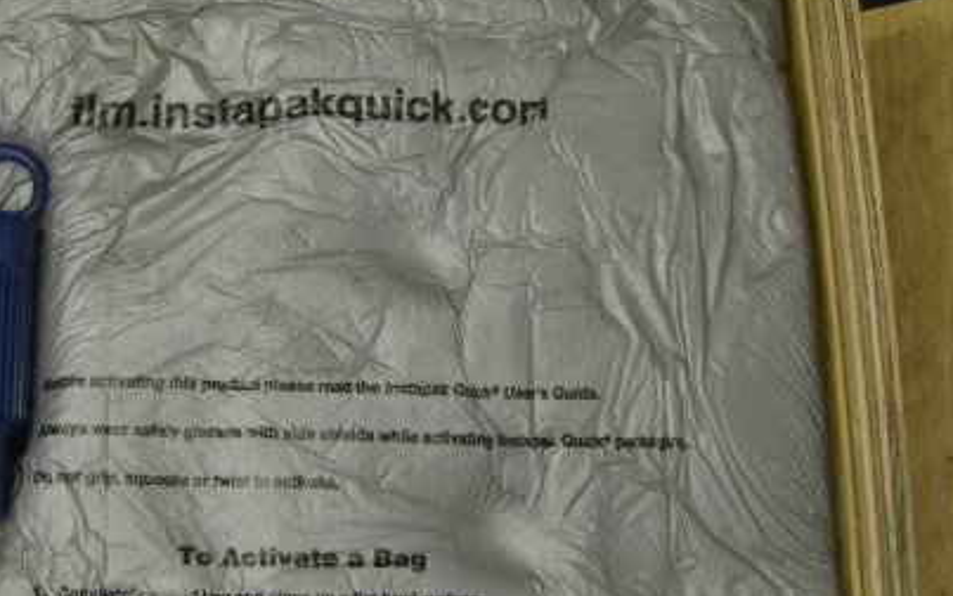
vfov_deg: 20.3
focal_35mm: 64
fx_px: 1662
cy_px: 400
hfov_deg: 31.8
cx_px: 355
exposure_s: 1/80
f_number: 2.7
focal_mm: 6.2
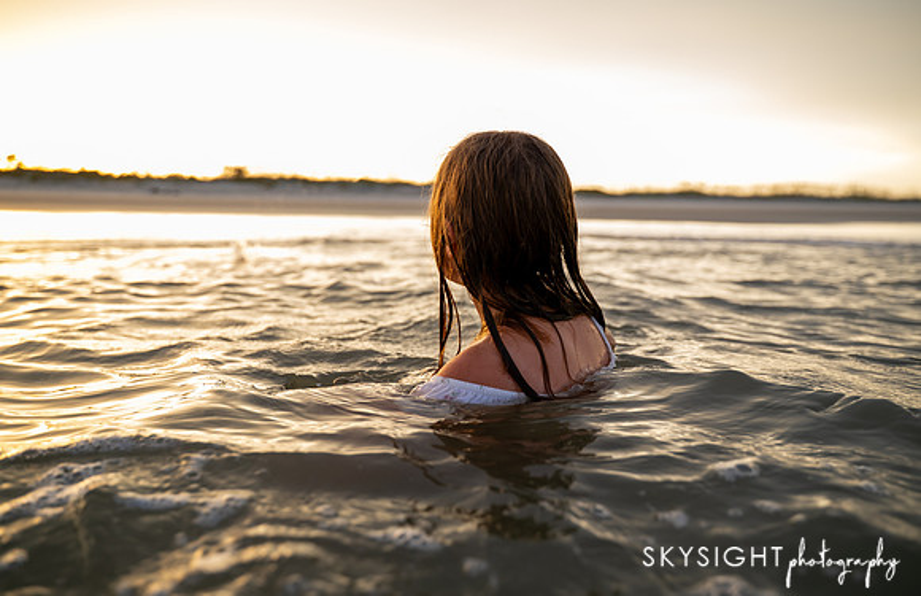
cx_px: 460
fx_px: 733
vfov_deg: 44.2
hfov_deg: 64.3
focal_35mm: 29
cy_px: 298
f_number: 2.8
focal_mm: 28
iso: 640
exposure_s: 1/250
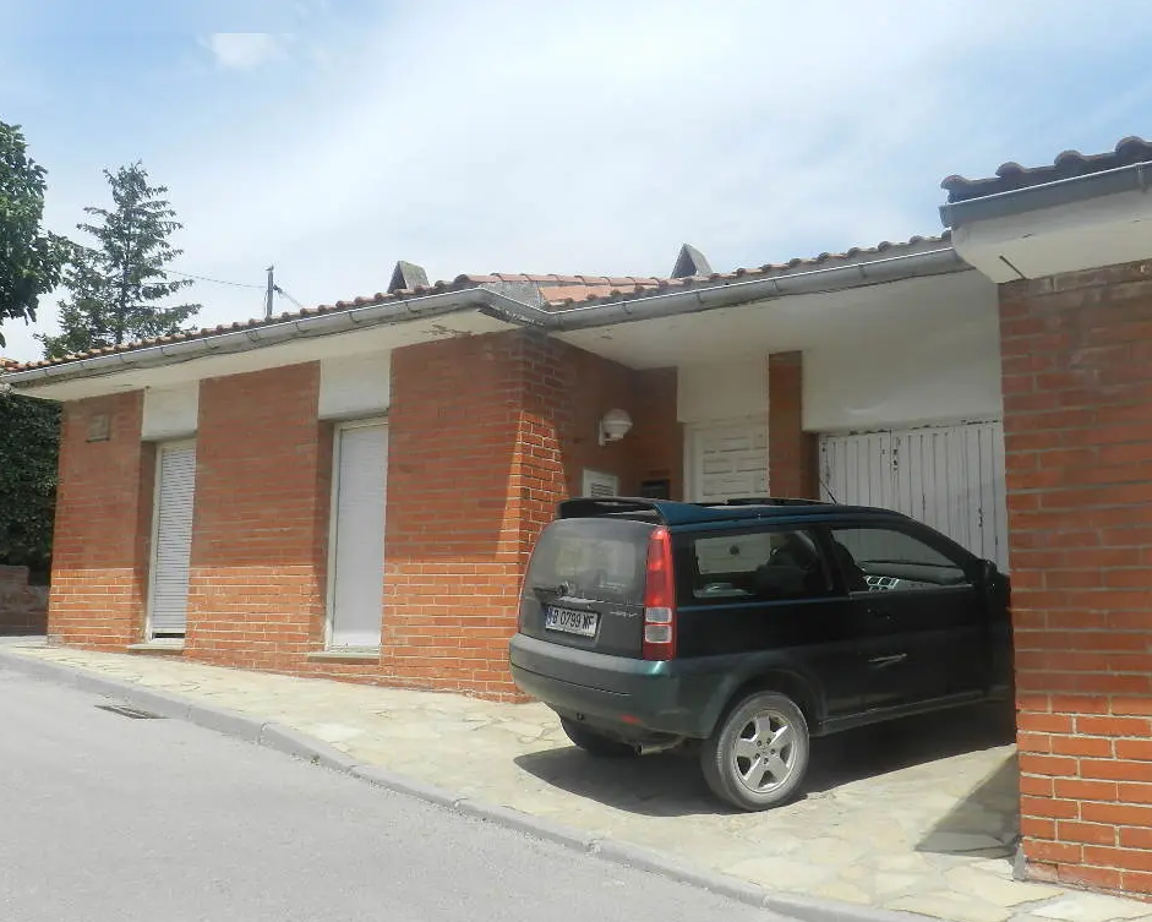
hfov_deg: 52.8
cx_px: 564
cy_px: 467
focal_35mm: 34
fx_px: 1159
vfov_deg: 43.4
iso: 160
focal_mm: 5.6
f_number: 5
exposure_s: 1/640
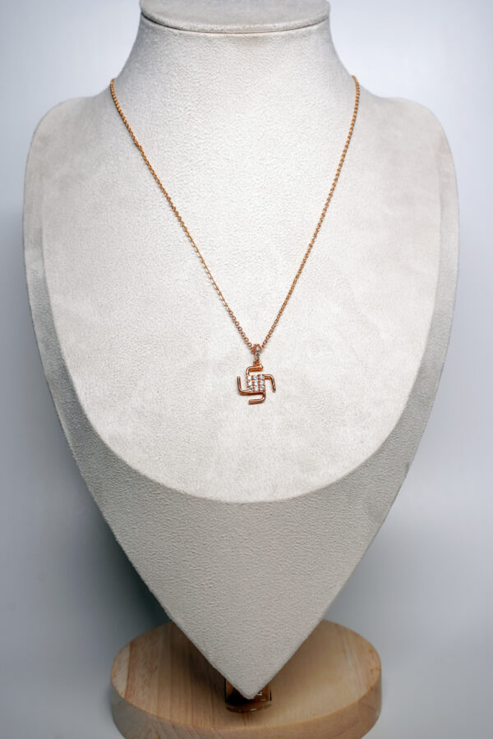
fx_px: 719
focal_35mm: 35
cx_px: 246
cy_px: 370
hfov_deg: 37.9
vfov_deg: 54.4
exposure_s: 1/320
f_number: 7.1
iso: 1000
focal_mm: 35
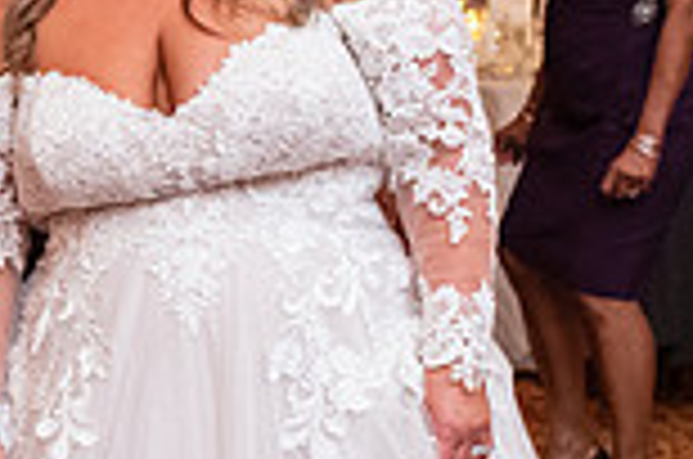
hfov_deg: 15.0
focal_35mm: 136
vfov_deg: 9.9
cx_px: 86
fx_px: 2613
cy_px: -38
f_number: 4
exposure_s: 1/60
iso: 6400
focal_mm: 36
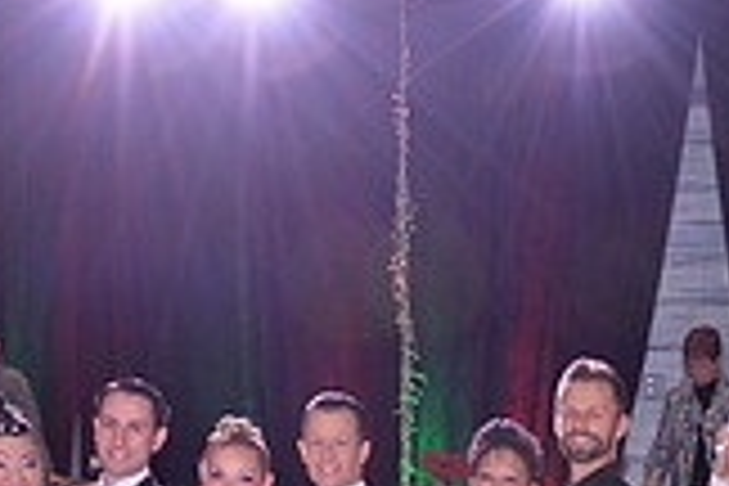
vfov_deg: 9.7
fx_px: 2754
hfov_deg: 14.9
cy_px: 821
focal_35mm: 136
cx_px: 698
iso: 2500
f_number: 5.6
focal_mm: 38
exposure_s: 1/250
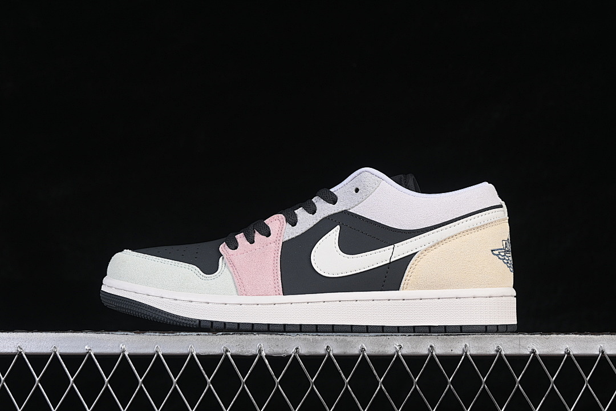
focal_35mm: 75
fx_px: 1283
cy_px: 206
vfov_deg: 18.2
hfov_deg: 27.0
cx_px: 308
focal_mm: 50
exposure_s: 1/80
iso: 160
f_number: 8
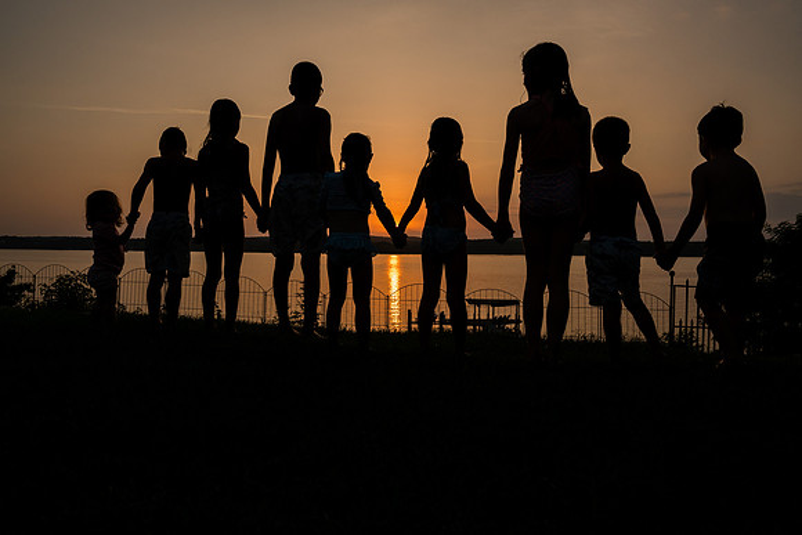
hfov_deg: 73.7
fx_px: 535
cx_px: 401
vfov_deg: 53.2
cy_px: 268
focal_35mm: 24
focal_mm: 24
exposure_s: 1/640
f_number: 10
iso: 400
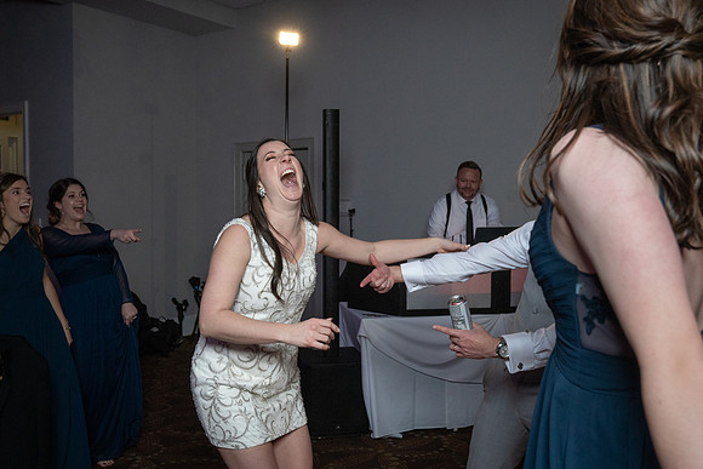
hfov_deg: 53.9
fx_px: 691
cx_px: 357
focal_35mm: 35
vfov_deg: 37.5
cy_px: 238
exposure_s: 1/250
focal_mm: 30
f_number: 5.6
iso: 2000
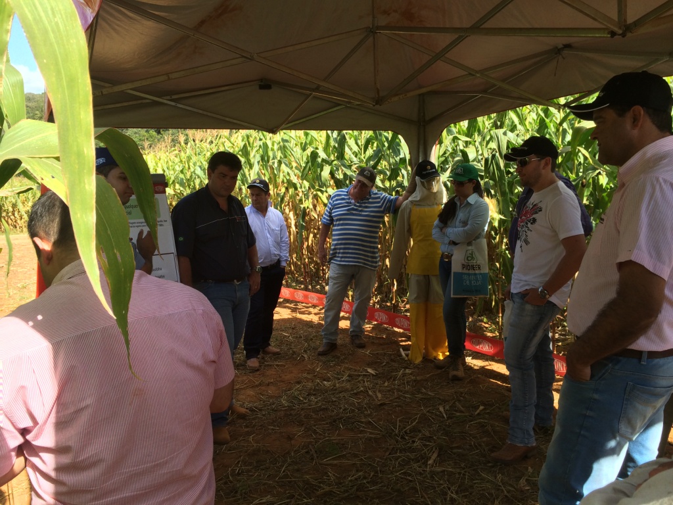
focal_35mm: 30
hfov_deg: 60.0
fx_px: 583
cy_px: 252
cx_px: 336
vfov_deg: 46.8
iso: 32
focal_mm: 4.12
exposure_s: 1/604
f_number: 2.2
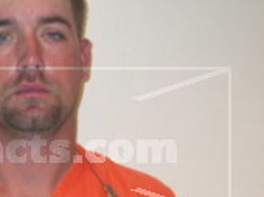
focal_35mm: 128
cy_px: 145
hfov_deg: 15.2
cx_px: -1
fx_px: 975
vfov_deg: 11.5
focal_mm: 13.1
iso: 100
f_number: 3.1
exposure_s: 1/60.3
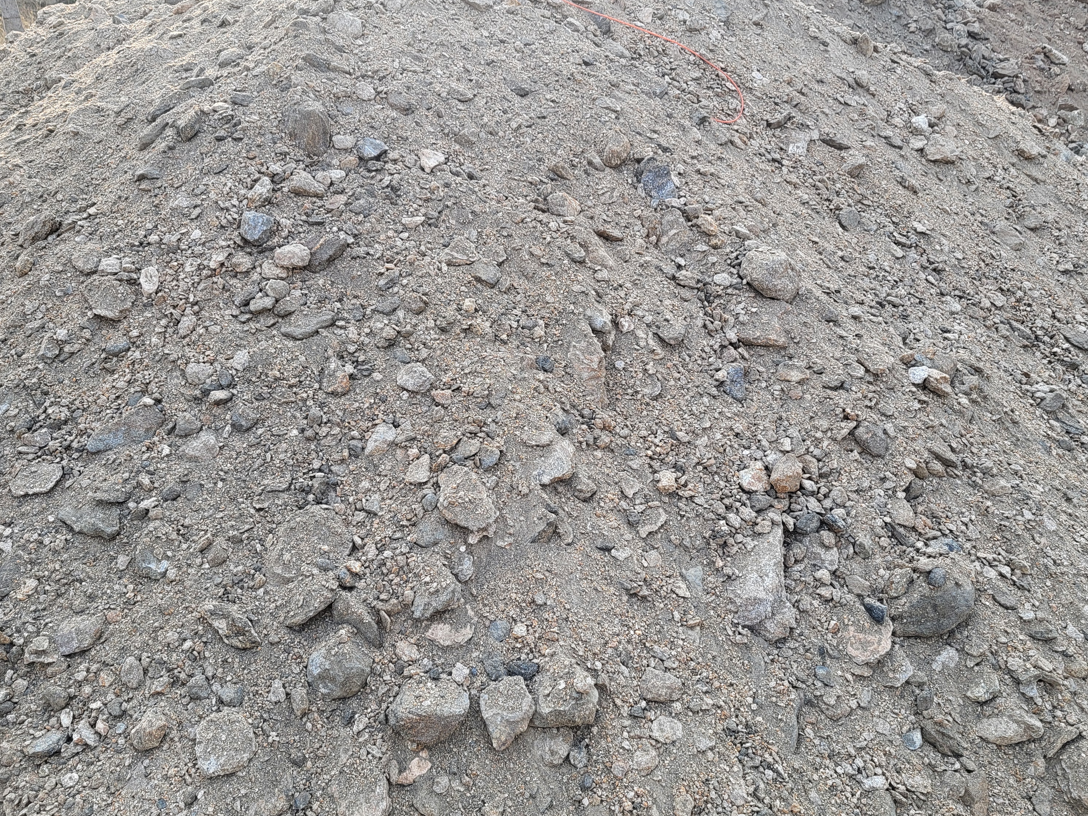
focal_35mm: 35
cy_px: 409
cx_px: 561
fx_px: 1100
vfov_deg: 40.7
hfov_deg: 52.6
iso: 40
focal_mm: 5.4
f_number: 1.8
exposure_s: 1/322
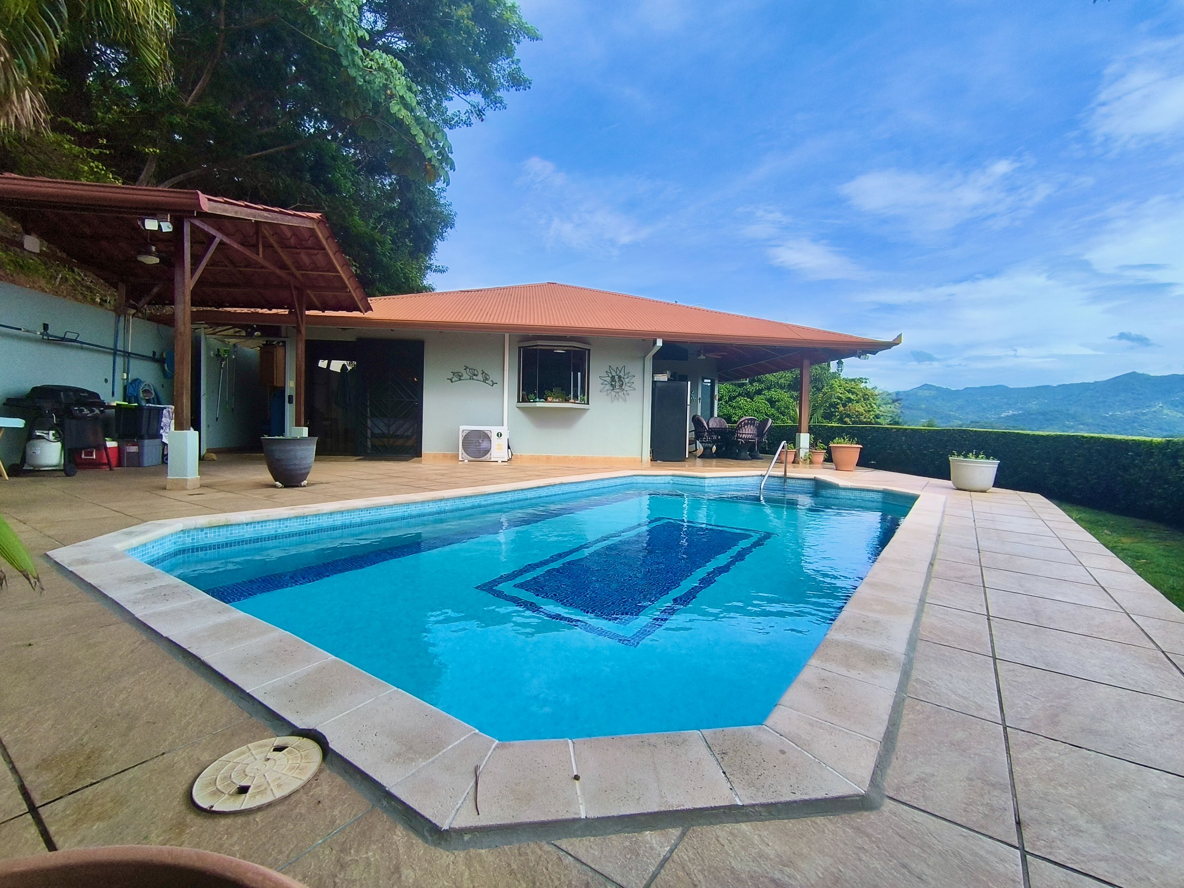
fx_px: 547
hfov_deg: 94.5
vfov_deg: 78.1
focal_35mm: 16
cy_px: 444
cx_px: 592
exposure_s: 1/1922
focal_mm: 1.65
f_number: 2.2
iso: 50
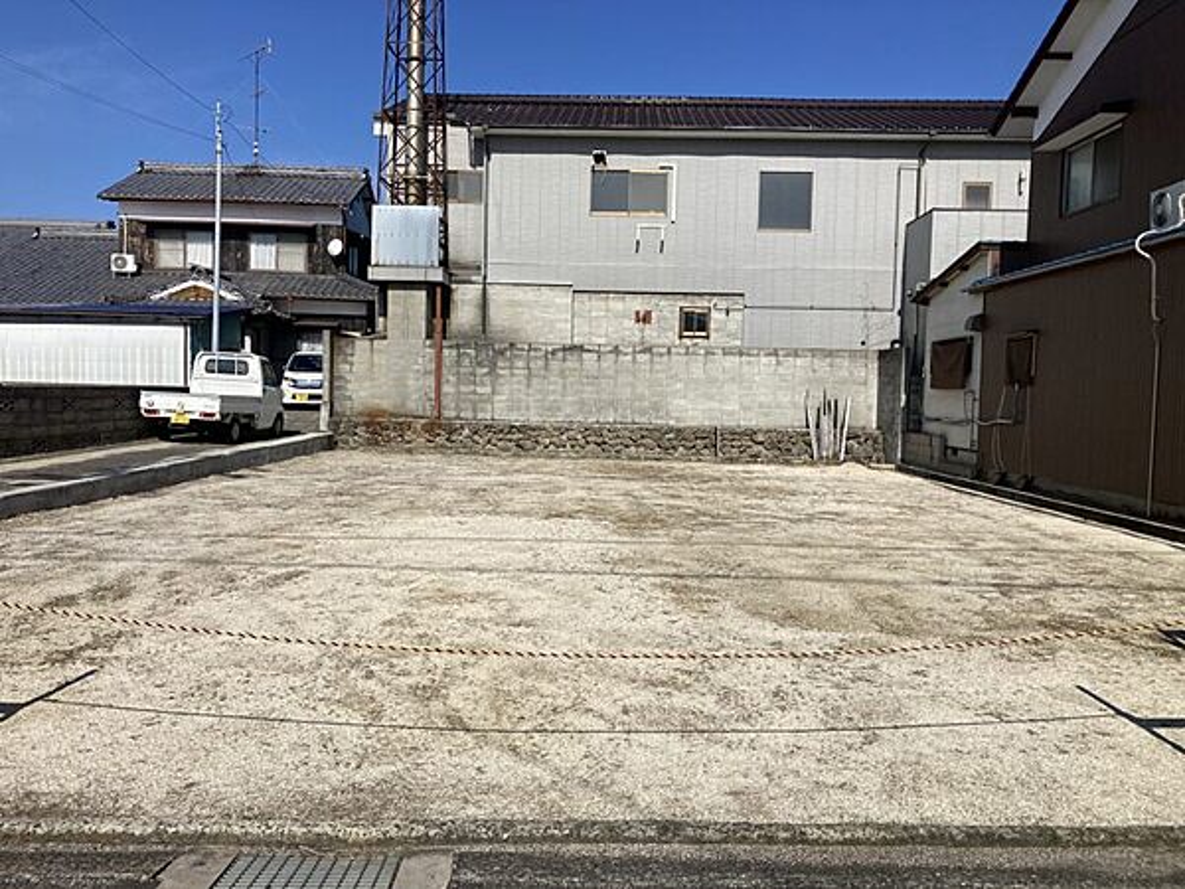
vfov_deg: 49.7
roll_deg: -2.0
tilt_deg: -2.3
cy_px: 444
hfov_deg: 63.4
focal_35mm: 28
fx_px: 959
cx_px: 592
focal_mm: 3.99
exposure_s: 1/4367
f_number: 1.8
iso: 25
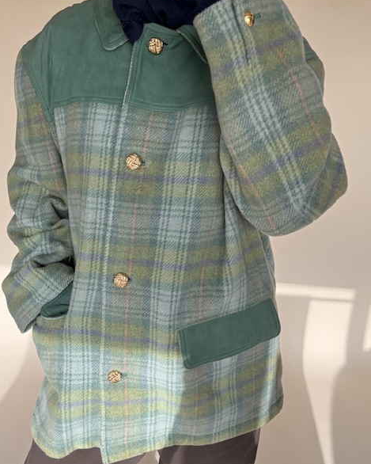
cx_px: 187
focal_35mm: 32
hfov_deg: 45.8
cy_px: 248
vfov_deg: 55.6
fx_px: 439
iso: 40
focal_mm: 2.69
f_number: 1.9
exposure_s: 1/244
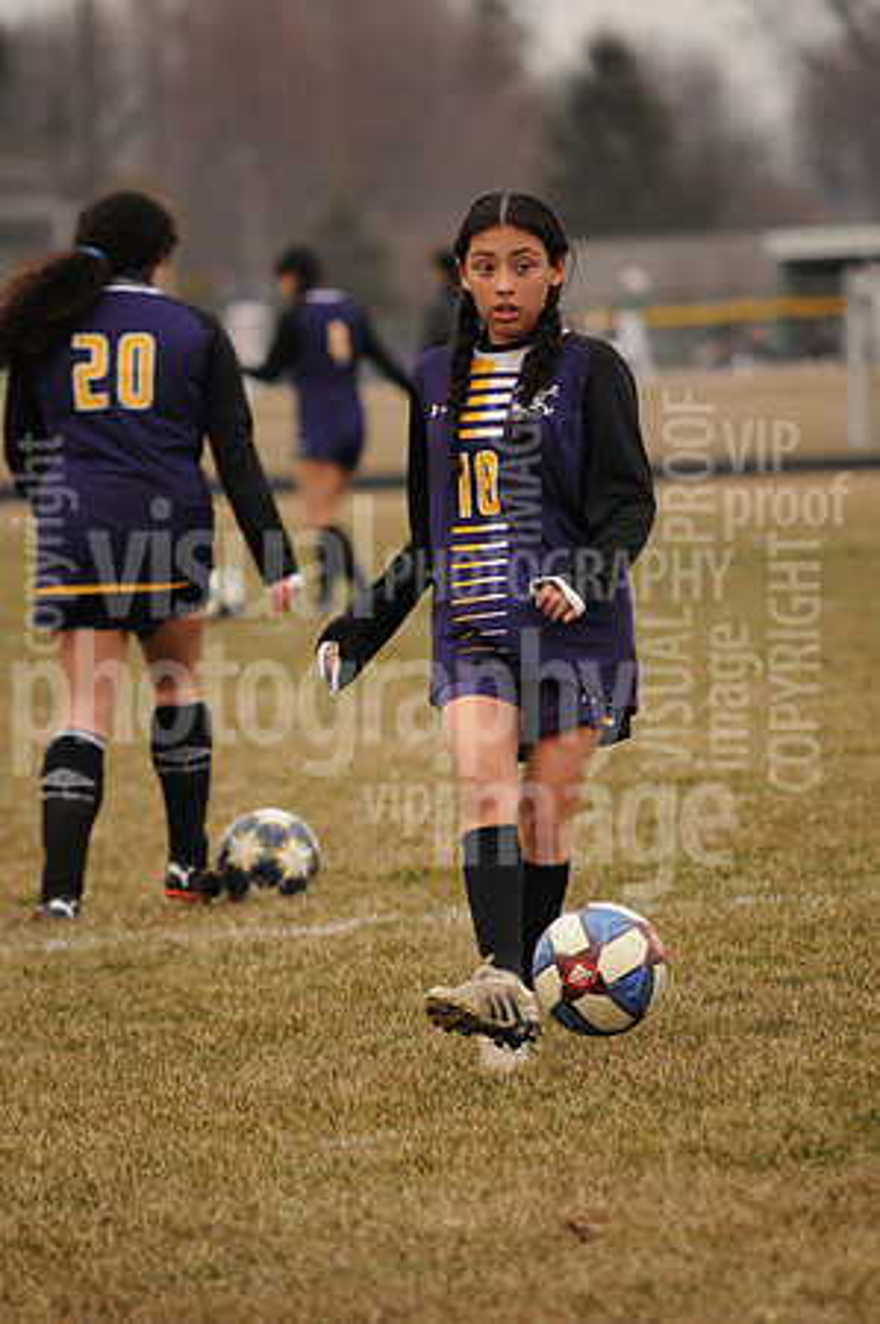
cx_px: 440
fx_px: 16537
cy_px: 662
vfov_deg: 4.6
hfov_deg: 3.0
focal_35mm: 450
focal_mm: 300
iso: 2000
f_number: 5.6
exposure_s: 1/500
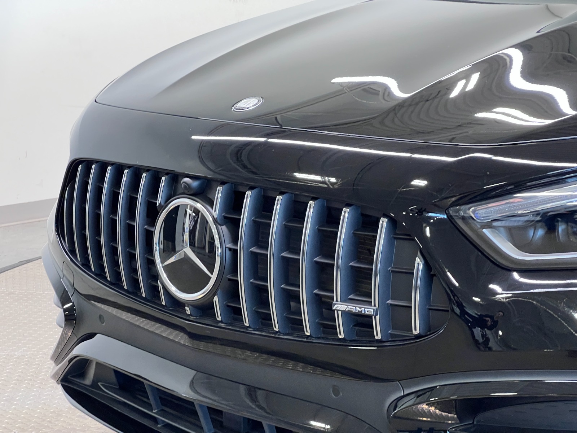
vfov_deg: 19.1
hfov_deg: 25.3
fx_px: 1283
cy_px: 216
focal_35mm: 77
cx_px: 288
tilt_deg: -11.3
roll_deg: +1.0
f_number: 2.8
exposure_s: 1/60
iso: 250
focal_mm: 9
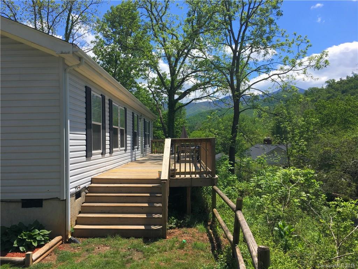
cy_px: 134
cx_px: 179
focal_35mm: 29
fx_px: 300
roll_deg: +0.2
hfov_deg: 61.7
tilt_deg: +3.1
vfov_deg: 48.2
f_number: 2.2
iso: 25
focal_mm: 4.15
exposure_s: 1/1832
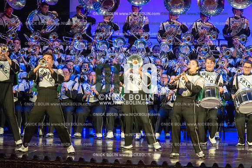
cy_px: 84
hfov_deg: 8.6
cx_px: 126
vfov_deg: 5.7
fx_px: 1679
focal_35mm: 240
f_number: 5.6
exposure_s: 1/320
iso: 8000
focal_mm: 240
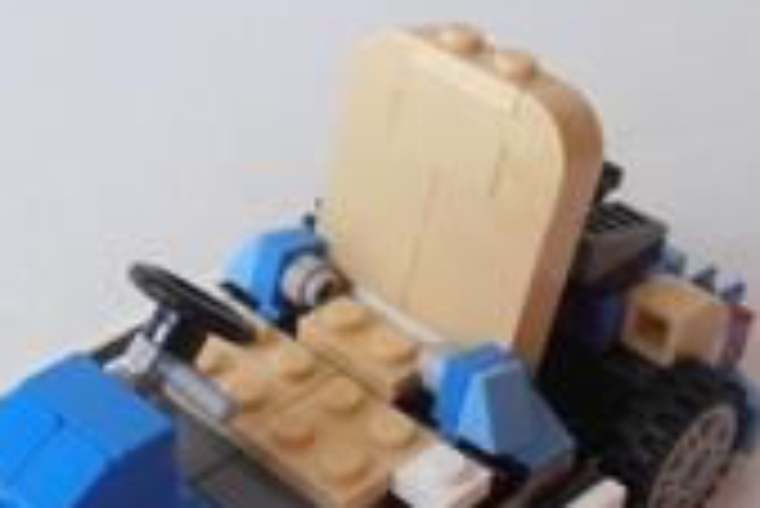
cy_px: 481
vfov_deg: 16.4
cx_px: 261
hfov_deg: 24.6
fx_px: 1733
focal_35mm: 82
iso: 80
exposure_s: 1/40
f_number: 3.9
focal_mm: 6.61
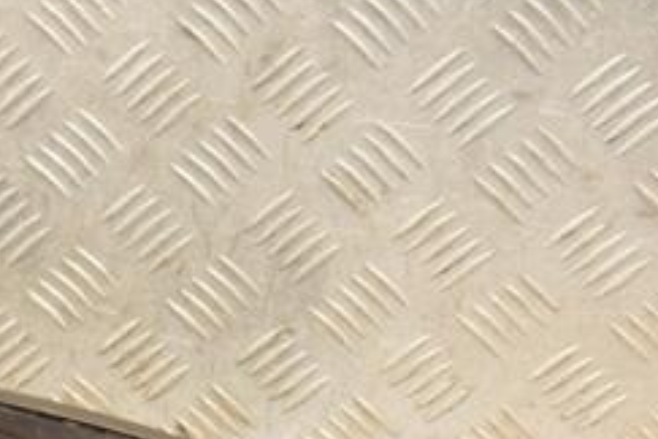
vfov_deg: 10.7
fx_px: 2303
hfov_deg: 15.8
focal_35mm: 126
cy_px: 509
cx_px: -79
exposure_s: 1/160
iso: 800
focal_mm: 34
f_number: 5
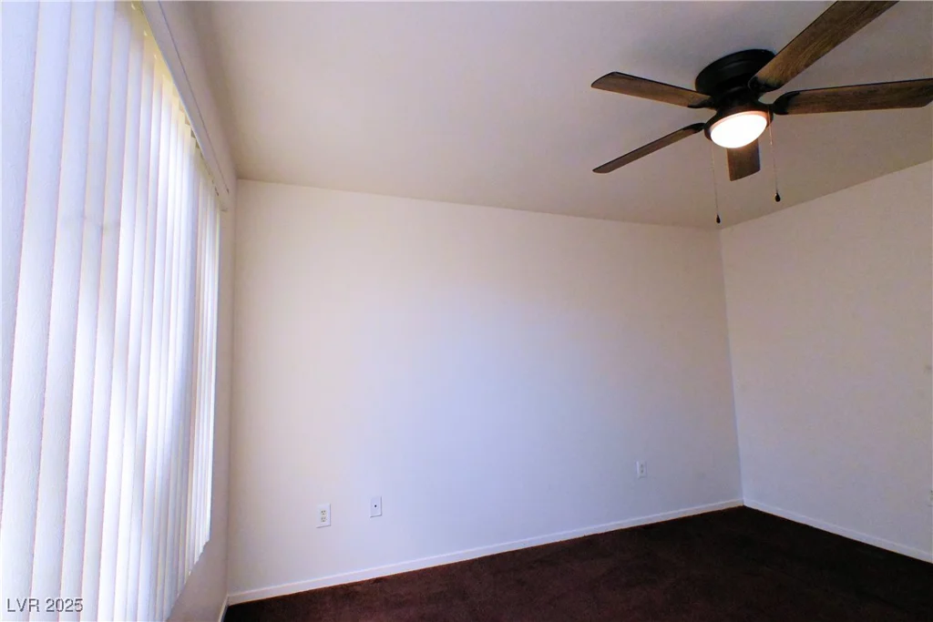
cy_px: 311
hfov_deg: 90.0
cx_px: 466
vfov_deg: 67.4
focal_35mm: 18
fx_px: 467
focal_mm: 12
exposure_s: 1/200
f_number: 13
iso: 6400
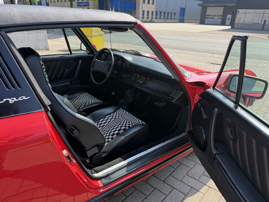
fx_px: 187
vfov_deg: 56.8
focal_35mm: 24
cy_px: 101
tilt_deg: -21.7
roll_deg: -0.7
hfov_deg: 71.6
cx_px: 134
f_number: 1.78
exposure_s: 1/1211
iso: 80
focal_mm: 6.76
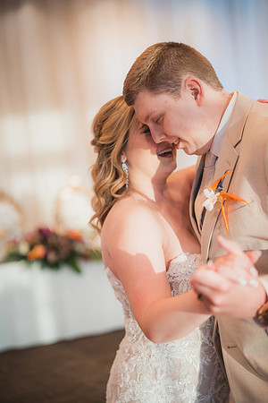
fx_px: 558
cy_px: 202
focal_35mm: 50
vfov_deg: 39.6
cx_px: 134
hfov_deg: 27.0
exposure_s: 1/1000
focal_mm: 50
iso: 1250
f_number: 1.4
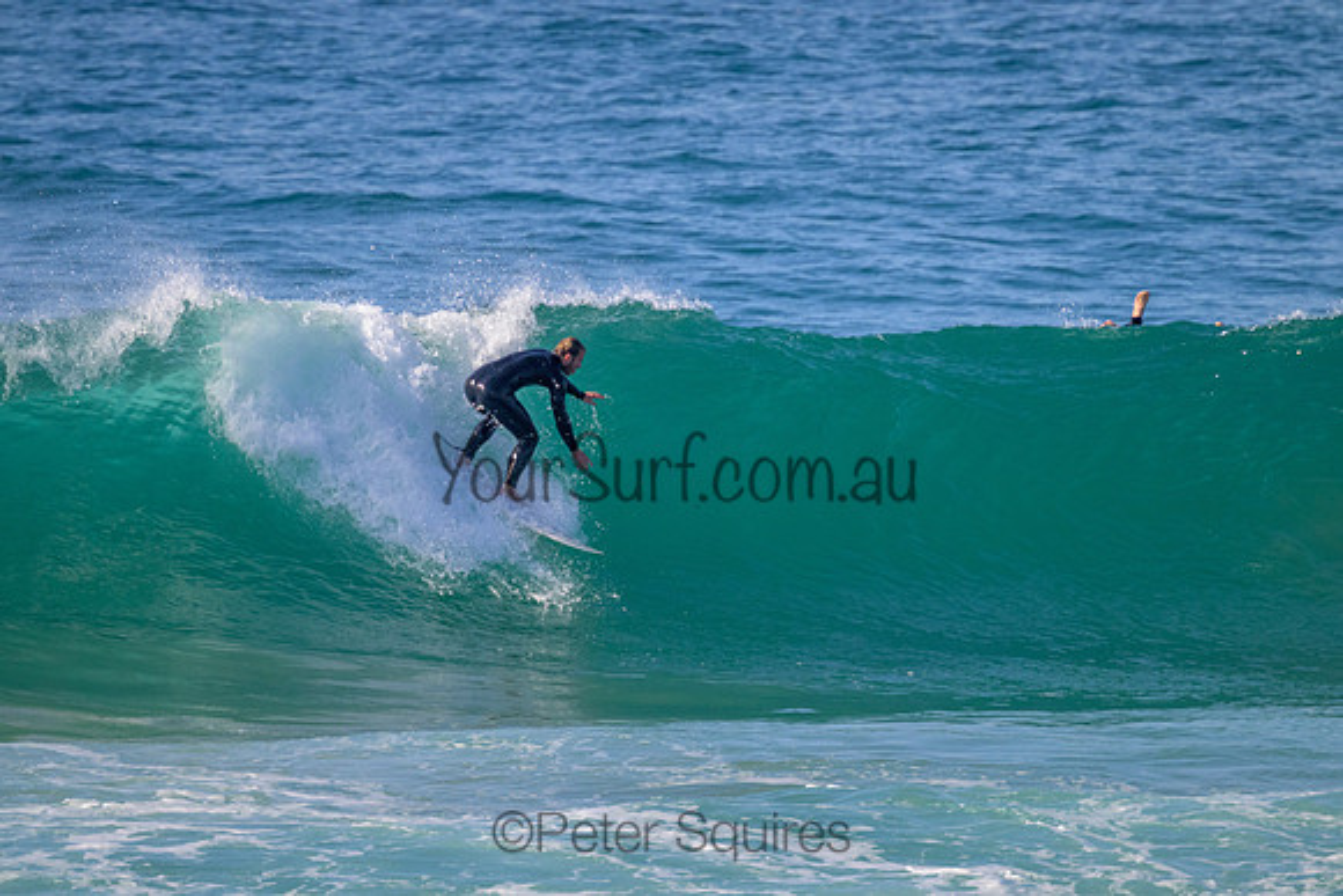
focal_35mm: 800
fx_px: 29850
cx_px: 672
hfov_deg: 2.6
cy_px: 448
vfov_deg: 1.7
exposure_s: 1/2000
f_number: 11
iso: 2000
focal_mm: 800
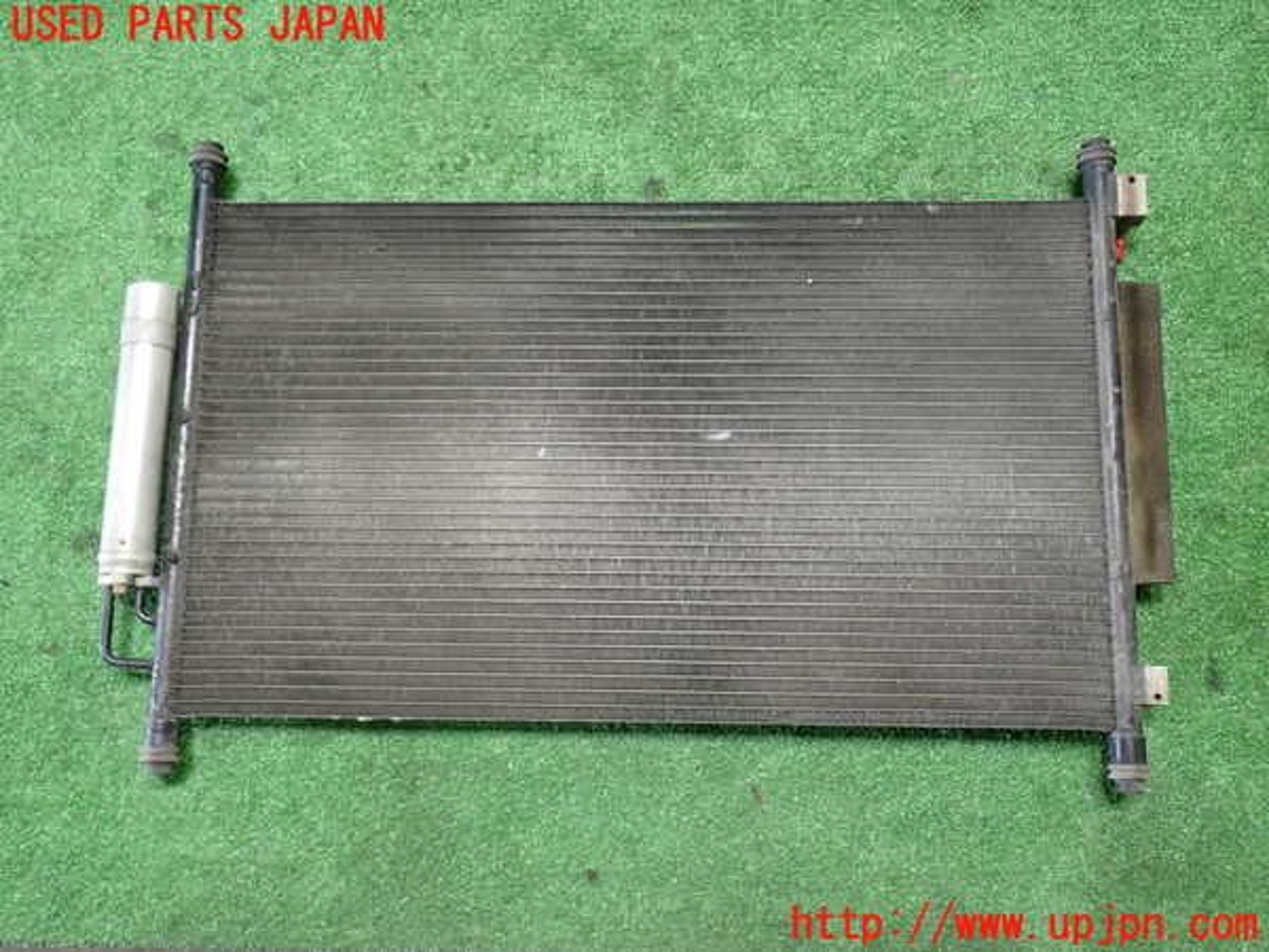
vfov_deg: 39.7
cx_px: 634
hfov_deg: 51.4
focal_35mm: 36
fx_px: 1320
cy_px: 476
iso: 250
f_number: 2.5
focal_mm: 6.37
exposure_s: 1/40
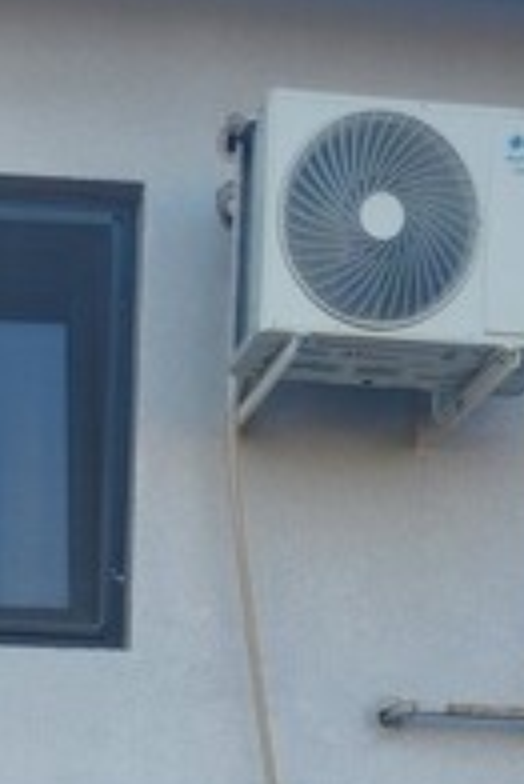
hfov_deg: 10.6
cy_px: 1608
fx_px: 2724
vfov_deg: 13.7
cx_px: -264
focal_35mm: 125
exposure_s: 1/301
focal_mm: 5.4
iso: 20
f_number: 1.8
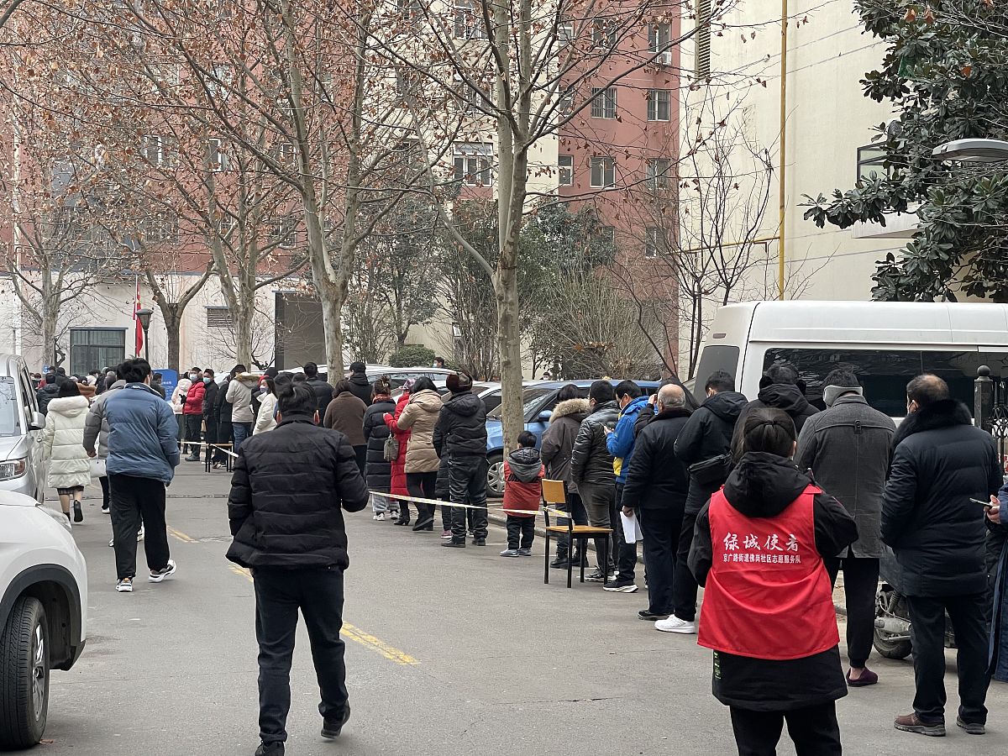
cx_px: 504
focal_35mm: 64
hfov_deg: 30.3
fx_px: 1864
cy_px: 378
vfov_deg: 22.9
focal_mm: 7.5
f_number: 2.2
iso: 160
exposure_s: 1/121
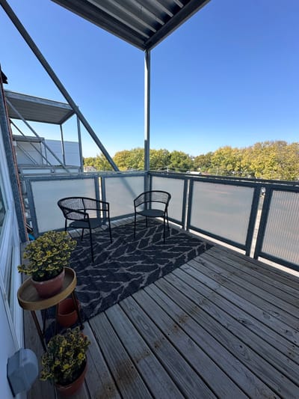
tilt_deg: -12.2
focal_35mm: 14
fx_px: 161
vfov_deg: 102.1
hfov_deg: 85.7
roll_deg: -1.0
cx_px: 150
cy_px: 200
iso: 40
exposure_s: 1/1033
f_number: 2.2
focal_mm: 2.22
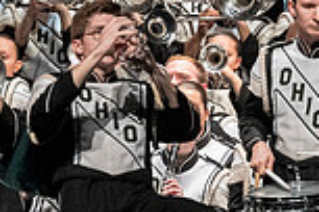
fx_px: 7062
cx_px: -261
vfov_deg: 1.7
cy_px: 143
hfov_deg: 2.6
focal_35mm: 797
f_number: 4
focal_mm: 140
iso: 4000
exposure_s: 1/500
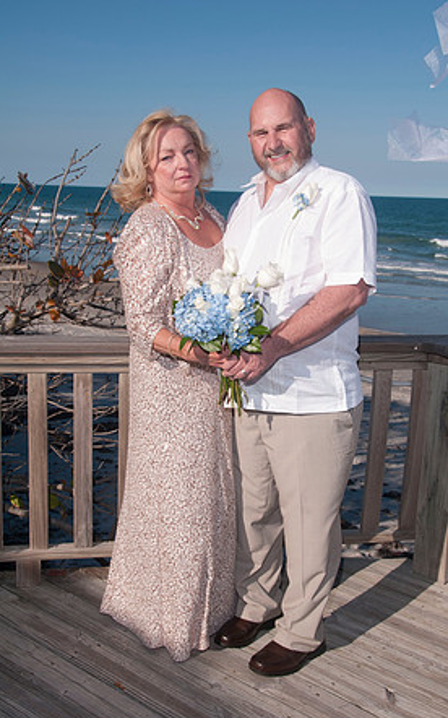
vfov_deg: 47.2
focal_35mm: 42
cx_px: 238
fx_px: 821
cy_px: 362
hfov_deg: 30.5
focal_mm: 27
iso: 100
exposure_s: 1/250
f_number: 11
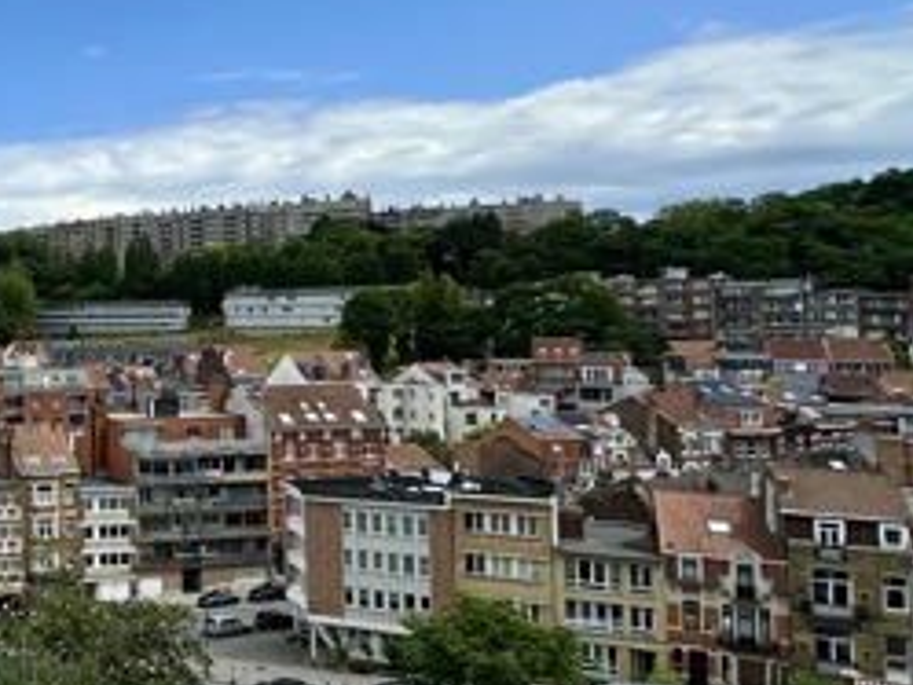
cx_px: -198
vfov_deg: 39.6
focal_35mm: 36
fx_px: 950
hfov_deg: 37.7
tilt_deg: +1.4
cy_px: 300
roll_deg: +1.1
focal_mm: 2.22
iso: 50
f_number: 2.2
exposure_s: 1/2451
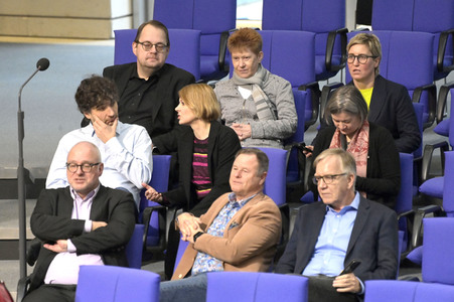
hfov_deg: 5.2
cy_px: 151
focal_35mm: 400
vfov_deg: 3.4
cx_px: 227
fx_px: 5041
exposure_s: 1/320
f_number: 5.6
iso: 12800
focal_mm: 400
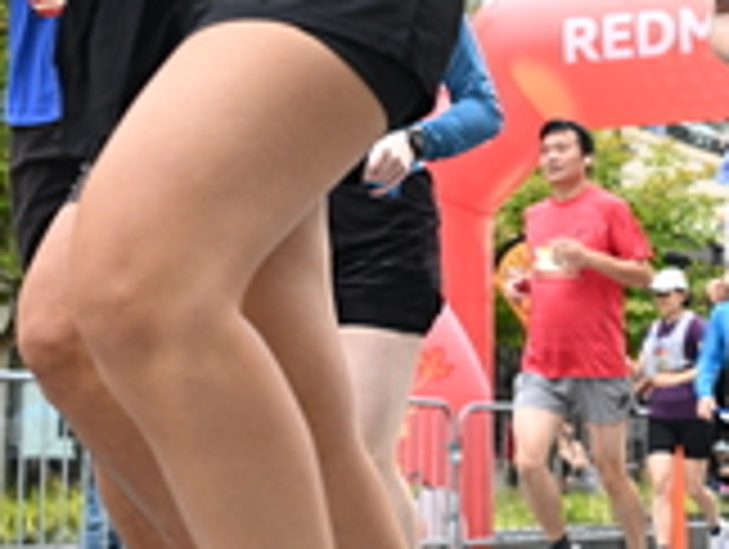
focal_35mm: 101
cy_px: 130
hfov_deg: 18.8
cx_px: 754
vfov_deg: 14.6
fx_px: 2130
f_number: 4
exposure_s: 1/640
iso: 2000
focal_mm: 31
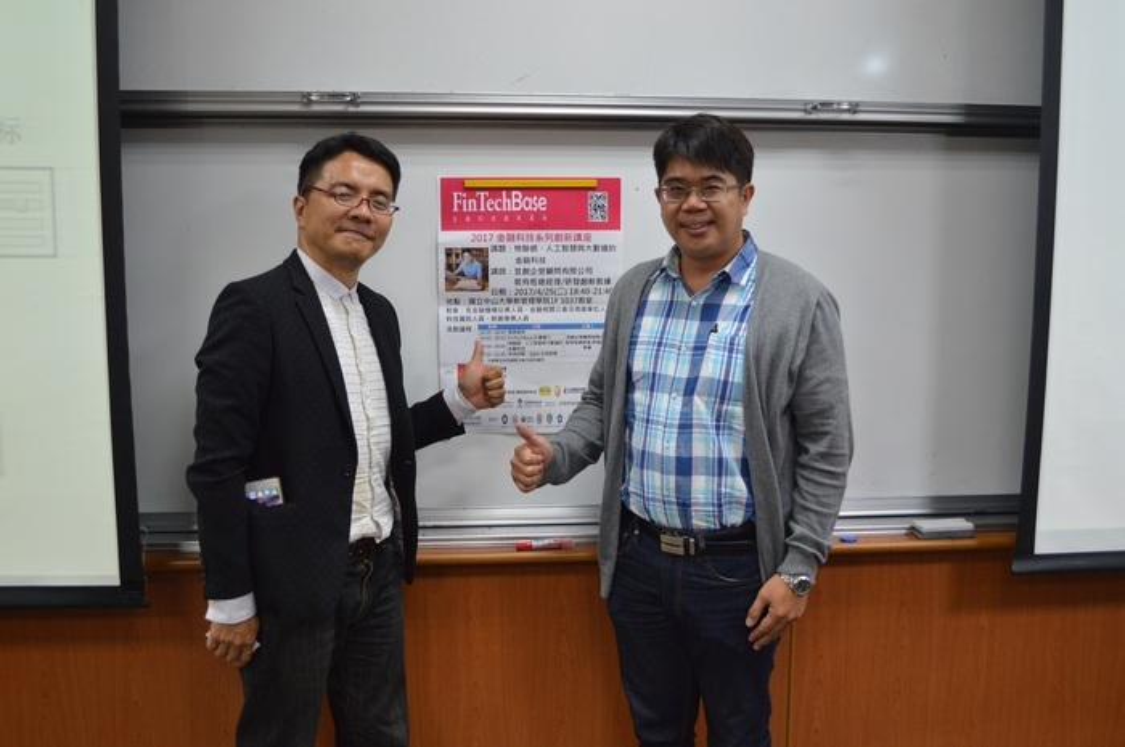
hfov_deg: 57.3
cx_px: 562
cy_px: 374
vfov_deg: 39.9
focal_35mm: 33
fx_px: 1030
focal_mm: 22
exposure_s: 1/80
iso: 800
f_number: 4
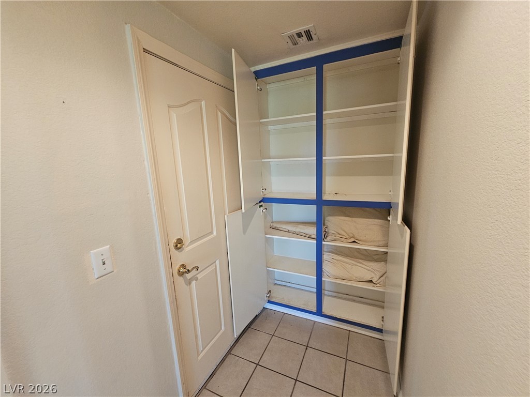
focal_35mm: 13
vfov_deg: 89.9
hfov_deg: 106.2
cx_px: 265
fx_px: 199
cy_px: 198
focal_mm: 2.2
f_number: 2.2
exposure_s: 1/40
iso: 320
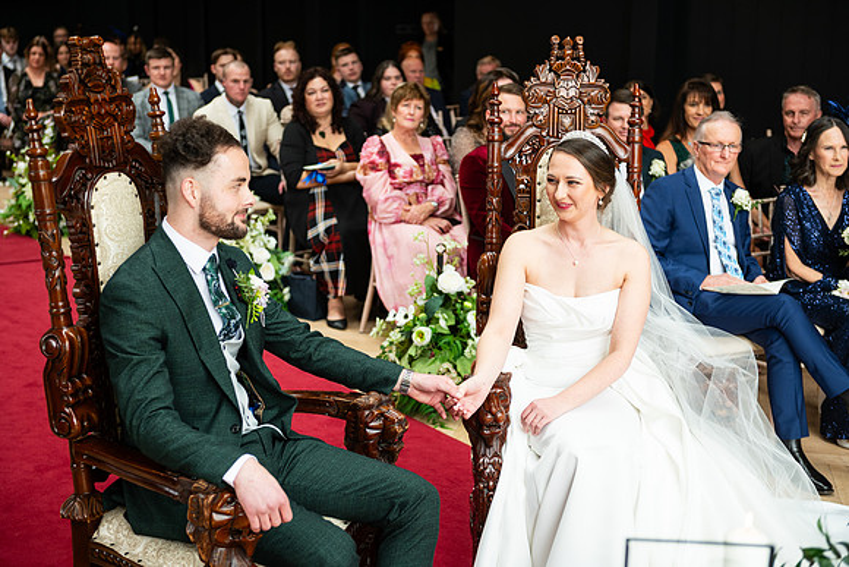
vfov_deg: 24.6
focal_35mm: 55
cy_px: 284
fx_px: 1297
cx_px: 424
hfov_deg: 36.2
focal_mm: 55
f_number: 3.5
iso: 400
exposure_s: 1/200
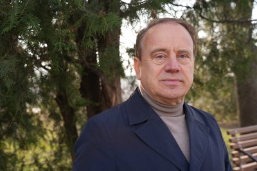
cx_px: 128
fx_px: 279
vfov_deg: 34.2
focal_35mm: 39
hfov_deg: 49.5
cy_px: 86
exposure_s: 1/80
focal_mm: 39
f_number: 4.5
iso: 100
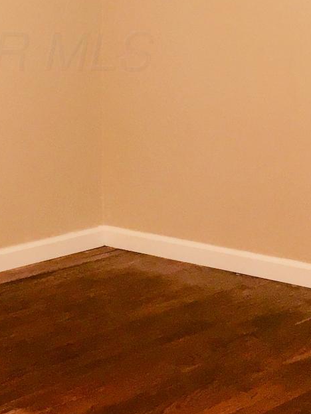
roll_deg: +0.9
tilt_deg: -1.8
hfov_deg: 15.8
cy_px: 50
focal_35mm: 93
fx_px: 1114
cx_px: 54
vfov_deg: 20.7
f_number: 2.2
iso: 125
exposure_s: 1/30
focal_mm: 4.15
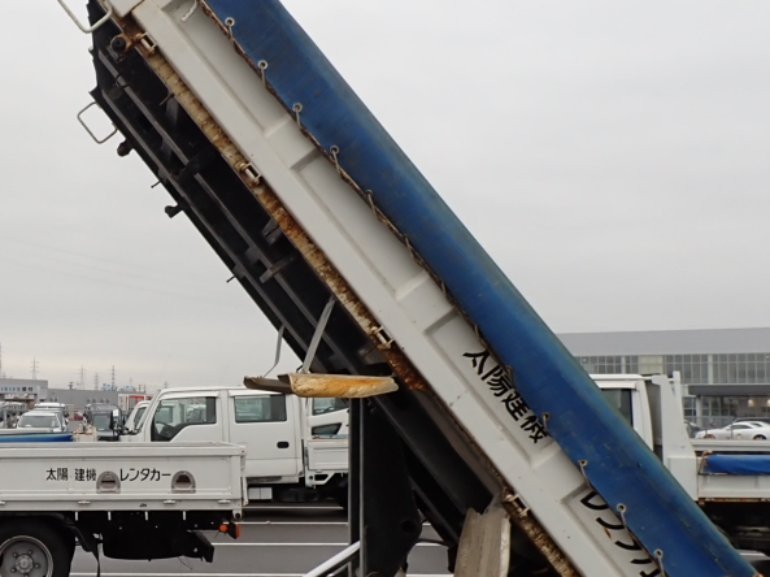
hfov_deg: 32.7
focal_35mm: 54
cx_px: 4
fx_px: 1200
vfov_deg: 26.9
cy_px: 346
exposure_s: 1/125
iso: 100
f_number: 2.8
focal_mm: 4.5
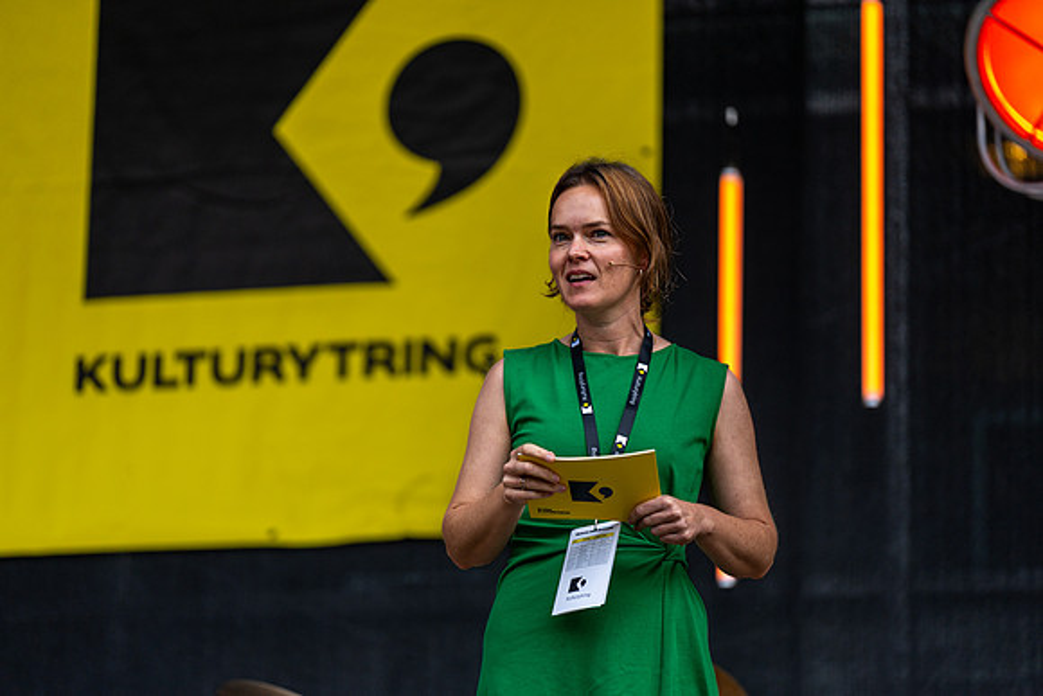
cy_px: 348
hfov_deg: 12.1
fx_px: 4926
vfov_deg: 8.1
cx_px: 522
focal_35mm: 170
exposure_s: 1/800
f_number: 2.8
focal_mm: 170
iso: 100
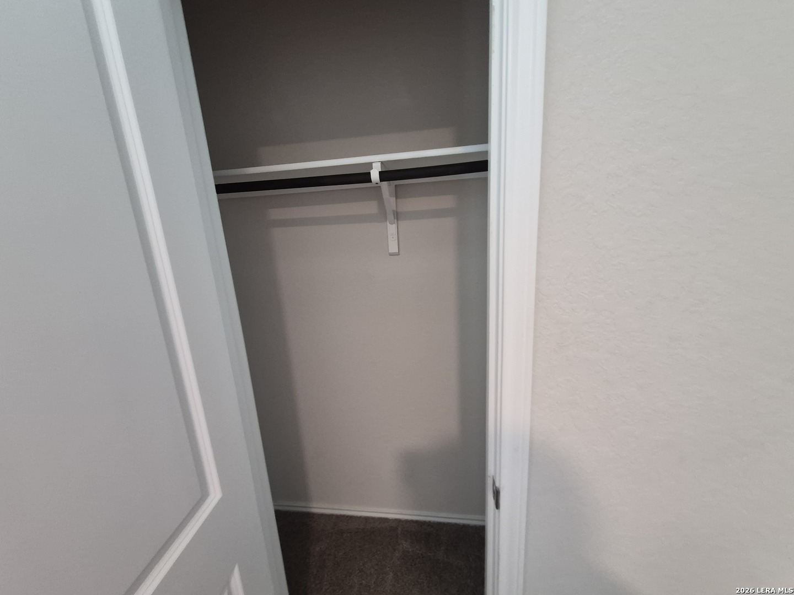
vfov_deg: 89.9
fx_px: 298
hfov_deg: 106.2
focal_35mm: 13
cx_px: 397
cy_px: 298
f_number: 2.2
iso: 320
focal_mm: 1.74
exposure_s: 1/60
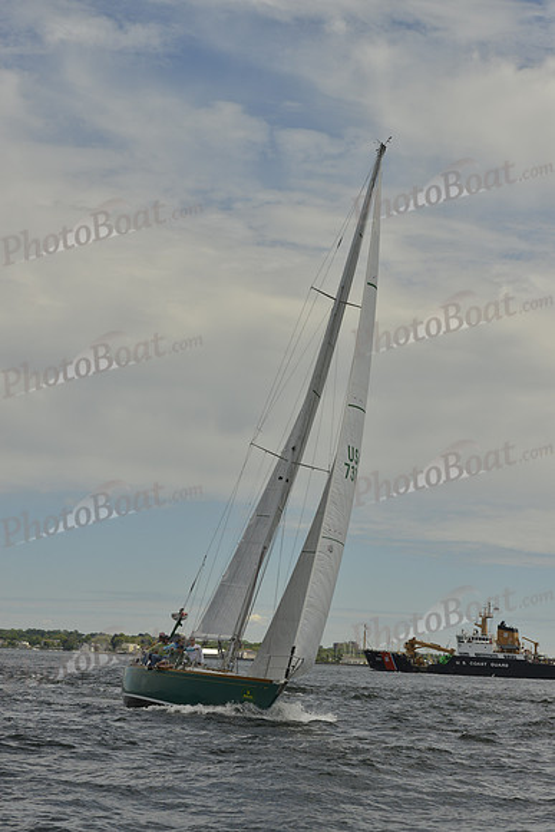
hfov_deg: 17.5
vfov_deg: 26.0
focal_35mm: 78
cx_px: 278
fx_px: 1803
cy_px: 416
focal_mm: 78
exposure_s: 1/1600
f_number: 10
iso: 280
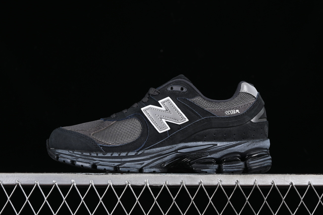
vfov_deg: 18.2
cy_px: 108
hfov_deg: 27.0
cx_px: 162
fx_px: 673
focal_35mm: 75
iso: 160
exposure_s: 1/60
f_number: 6.3
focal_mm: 50
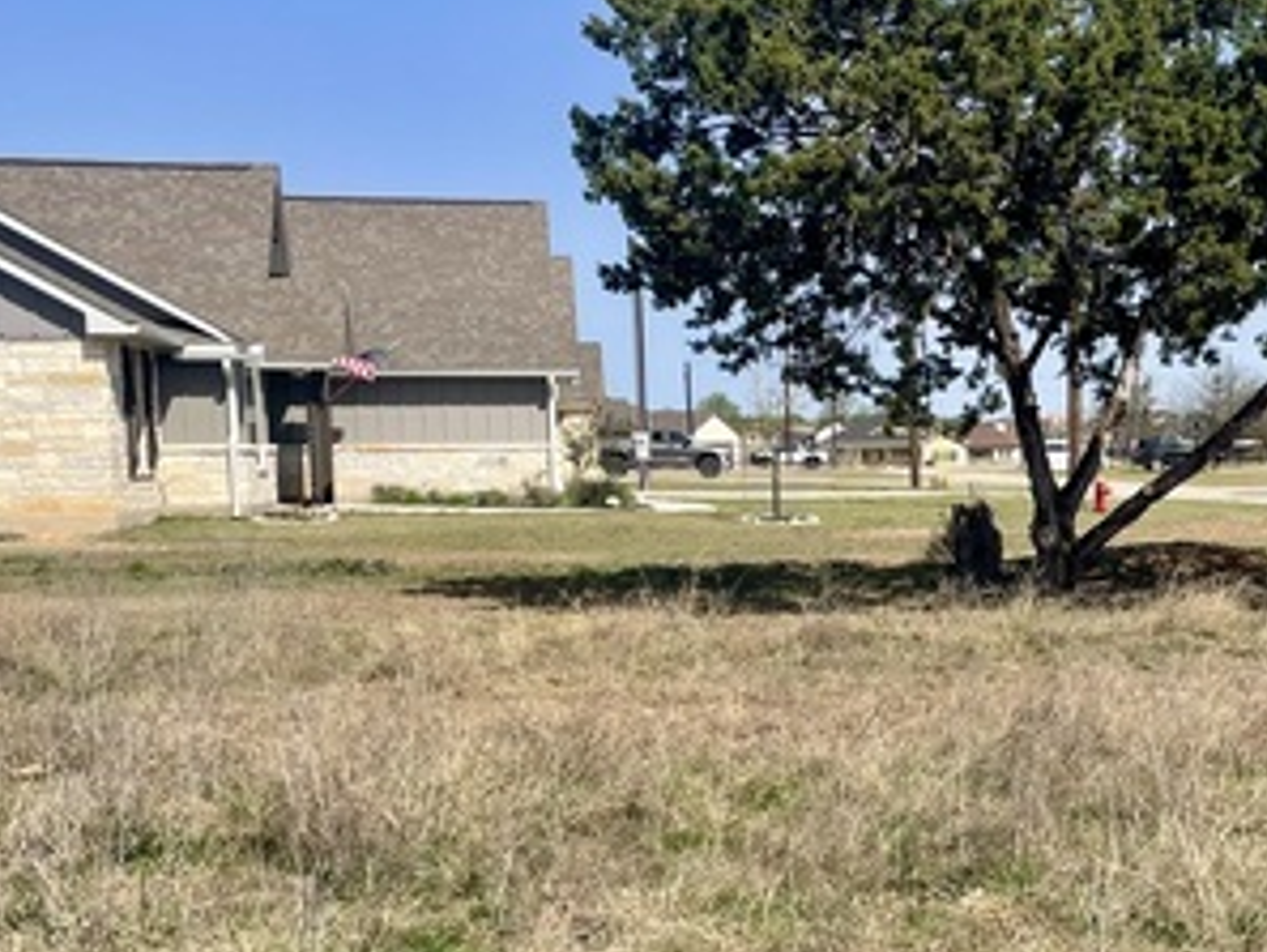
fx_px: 2051
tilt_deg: -4.0
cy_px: 640
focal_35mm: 56
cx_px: 1088
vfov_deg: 26.0
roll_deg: +1.8
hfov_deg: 32.9
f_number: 1.6
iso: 32
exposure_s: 1/3731
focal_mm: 4.2
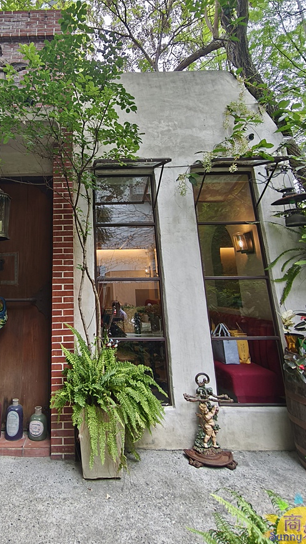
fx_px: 288
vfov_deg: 85.6
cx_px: 76
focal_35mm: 20
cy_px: 219
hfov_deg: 53.3
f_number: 2.2
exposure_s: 1/30
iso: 160
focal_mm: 1.91
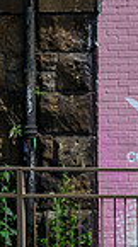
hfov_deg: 3.1
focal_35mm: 382
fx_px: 2498
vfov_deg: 5.6
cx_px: 453
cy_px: 4
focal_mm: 91
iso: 160
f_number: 5.6
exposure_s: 1/1250
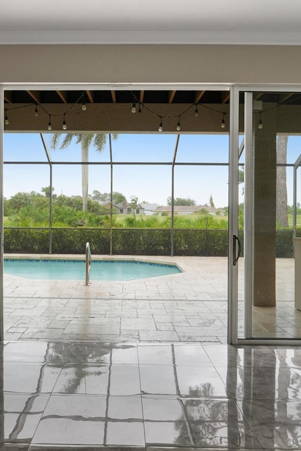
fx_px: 401
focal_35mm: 32
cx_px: 117
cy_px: 223
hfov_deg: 40.9
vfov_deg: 58.7
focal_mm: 21
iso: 400
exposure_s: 1/125
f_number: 8
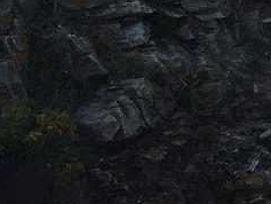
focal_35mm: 196
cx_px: 656
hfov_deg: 9.1
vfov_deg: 7.5
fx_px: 1535
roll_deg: -0.7
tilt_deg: -4.9
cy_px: -30
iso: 32
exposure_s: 1/1980
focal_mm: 4.15
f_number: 2.2
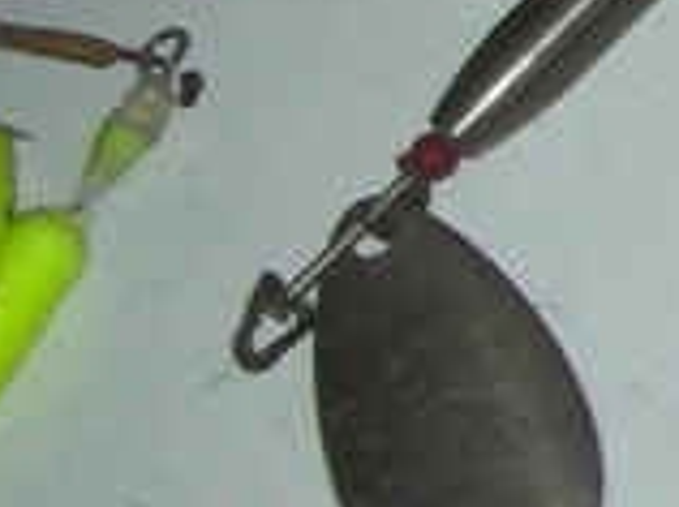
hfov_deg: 7.5
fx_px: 4720
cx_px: 1818
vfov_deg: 6.1
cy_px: -309
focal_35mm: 241
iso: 200
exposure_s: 1/30
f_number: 5.6
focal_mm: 6.3
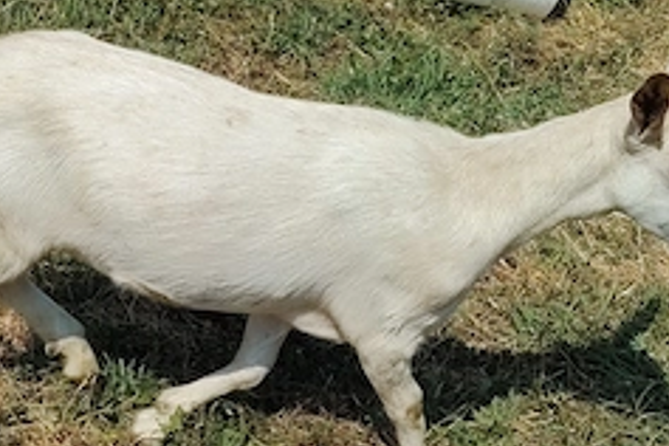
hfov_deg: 25.6
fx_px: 1468
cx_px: 265
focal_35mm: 79
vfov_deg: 17.3
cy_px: 263
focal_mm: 5.25
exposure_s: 1/2036
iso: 119
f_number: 1.75
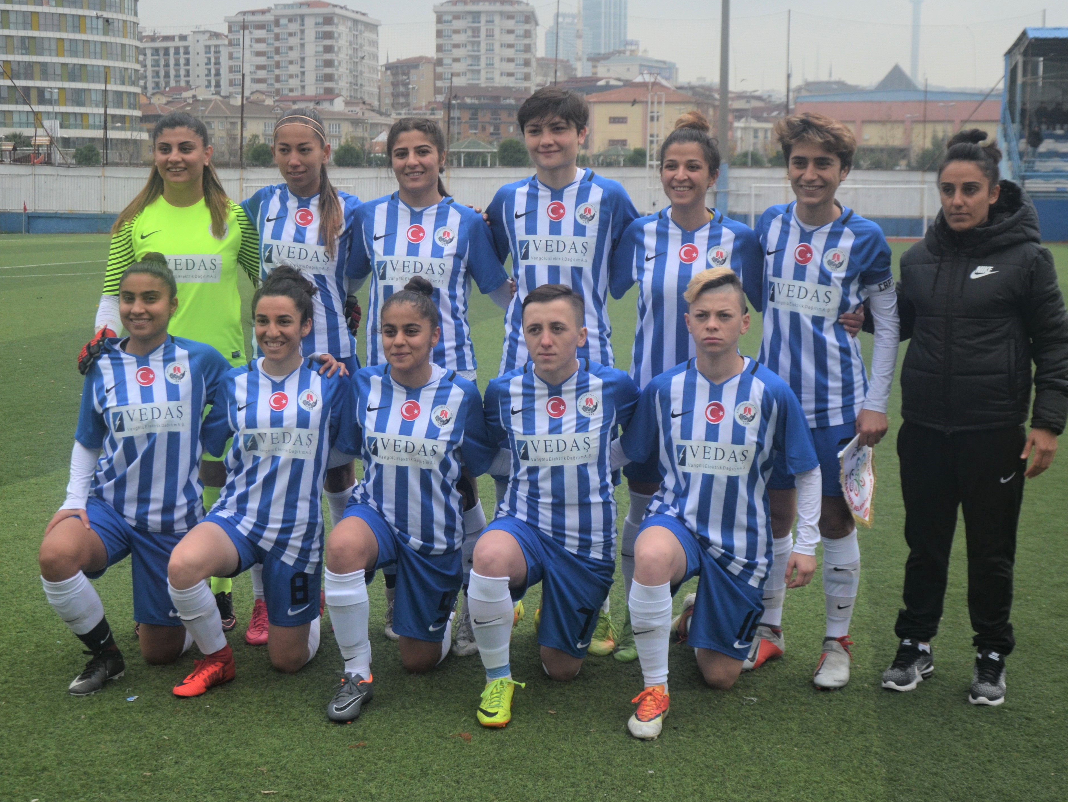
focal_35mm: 43
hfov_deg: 43.8
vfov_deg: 33.6
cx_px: 539
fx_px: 1327
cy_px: 404
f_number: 4
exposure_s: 1/1000
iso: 800
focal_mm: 26
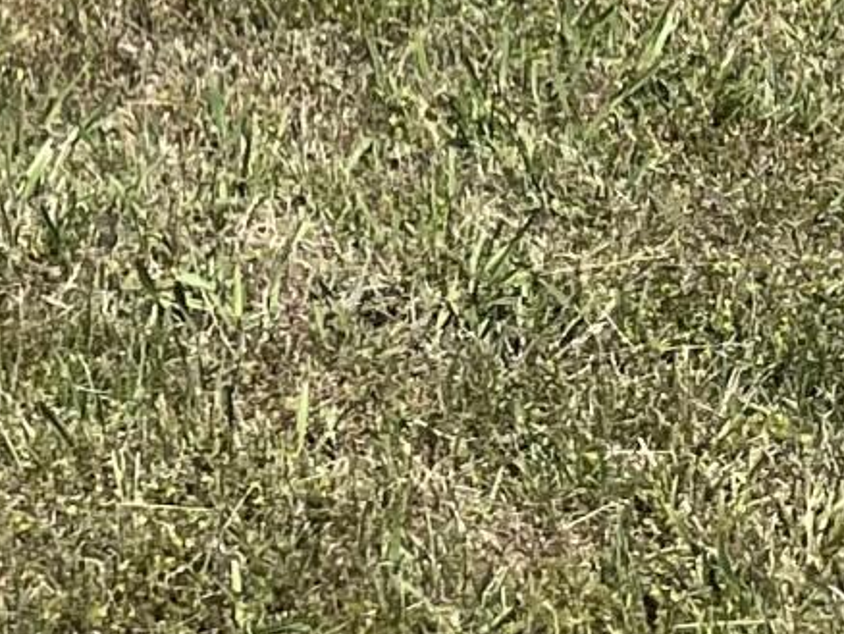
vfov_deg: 7.1
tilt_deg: +1.8
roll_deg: +1.8
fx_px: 4342
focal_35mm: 178
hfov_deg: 11.1
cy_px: -1484
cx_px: 270
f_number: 1.6
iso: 32
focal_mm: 4.2
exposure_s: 1/2959
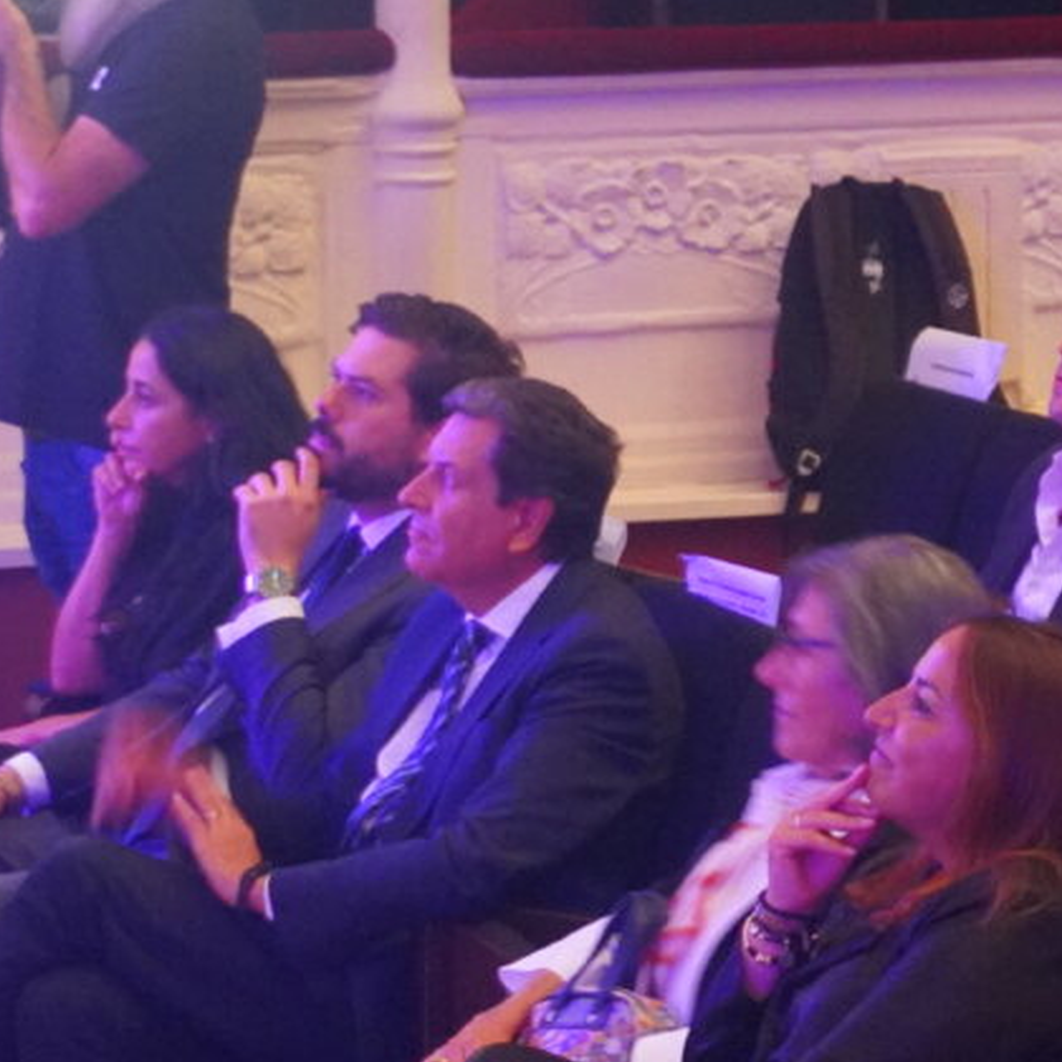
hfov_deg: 9.0
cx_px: 991
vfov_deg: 9.0
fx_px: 6734
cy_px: 603
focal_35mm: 194
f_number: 5.6
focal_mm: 50
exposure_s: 1/8
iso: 6400
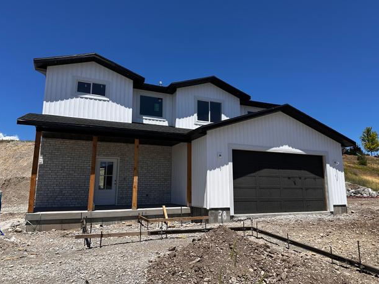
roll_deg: -1.7
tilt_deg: +12.5
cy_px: 137
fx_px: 274
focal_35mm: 25
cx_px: 194
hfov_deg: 69.4
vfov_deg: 54.9
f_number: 1.78
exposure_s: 1/5848
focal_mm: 6.86
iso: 80
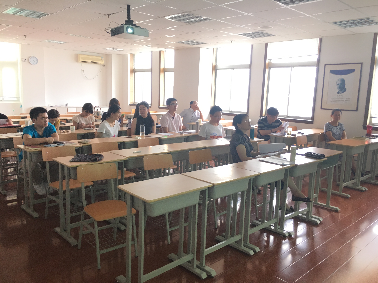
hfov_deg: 61.7
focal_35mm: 29
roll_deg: -2.5
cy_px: 142
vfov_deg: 48.2
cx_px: 189
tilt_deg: -6.5
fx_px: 317
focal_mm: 4.15
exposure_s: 1/33
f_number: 2.2
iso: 100
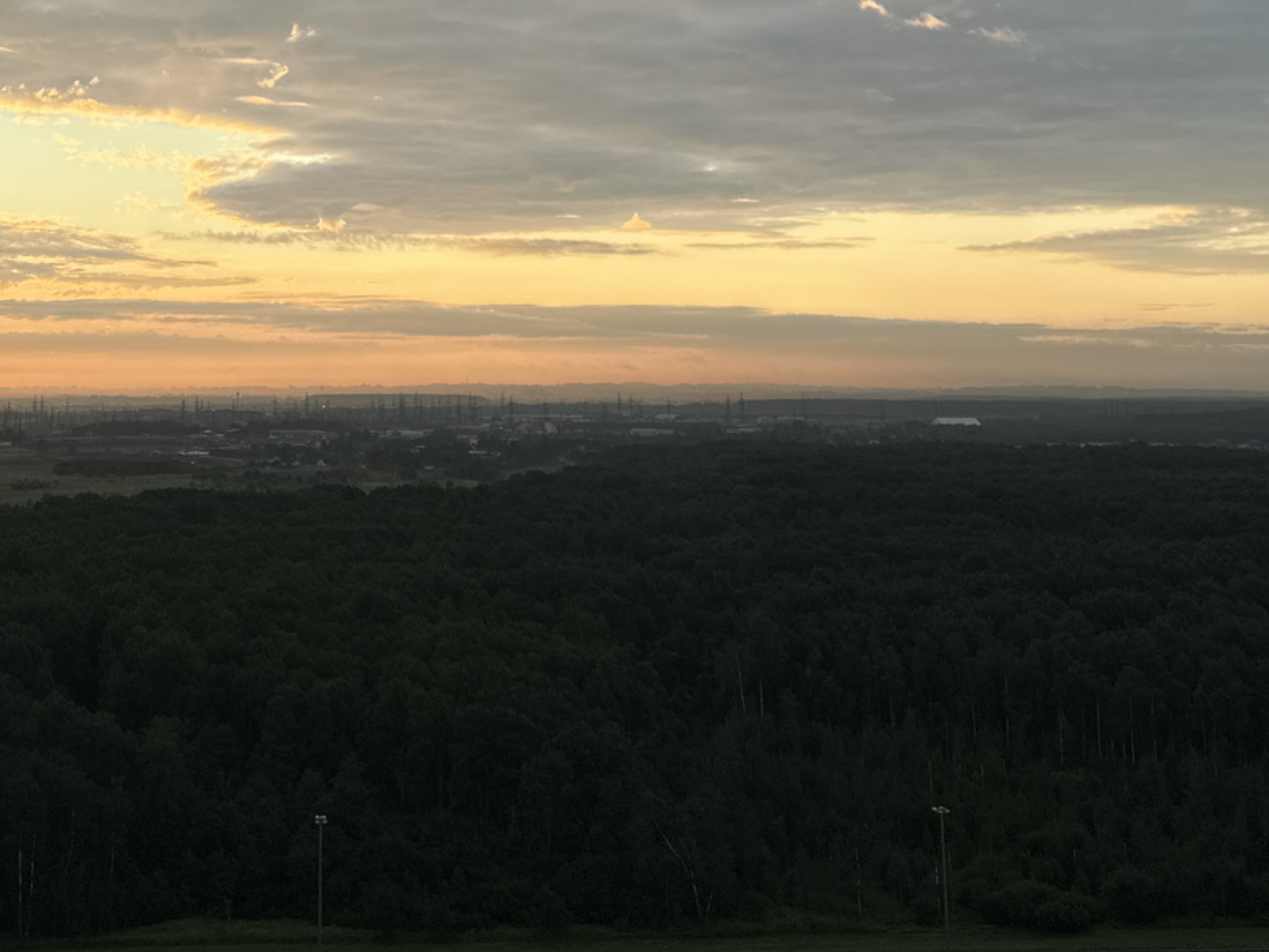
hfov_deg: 37.2
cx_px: 448
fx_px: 1870
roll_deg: +0.1
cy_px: 43
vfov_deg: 27.2
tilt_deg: +10.5
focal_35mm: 51
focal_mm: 6.86
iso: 80
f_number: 1.78
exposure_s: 1/1949
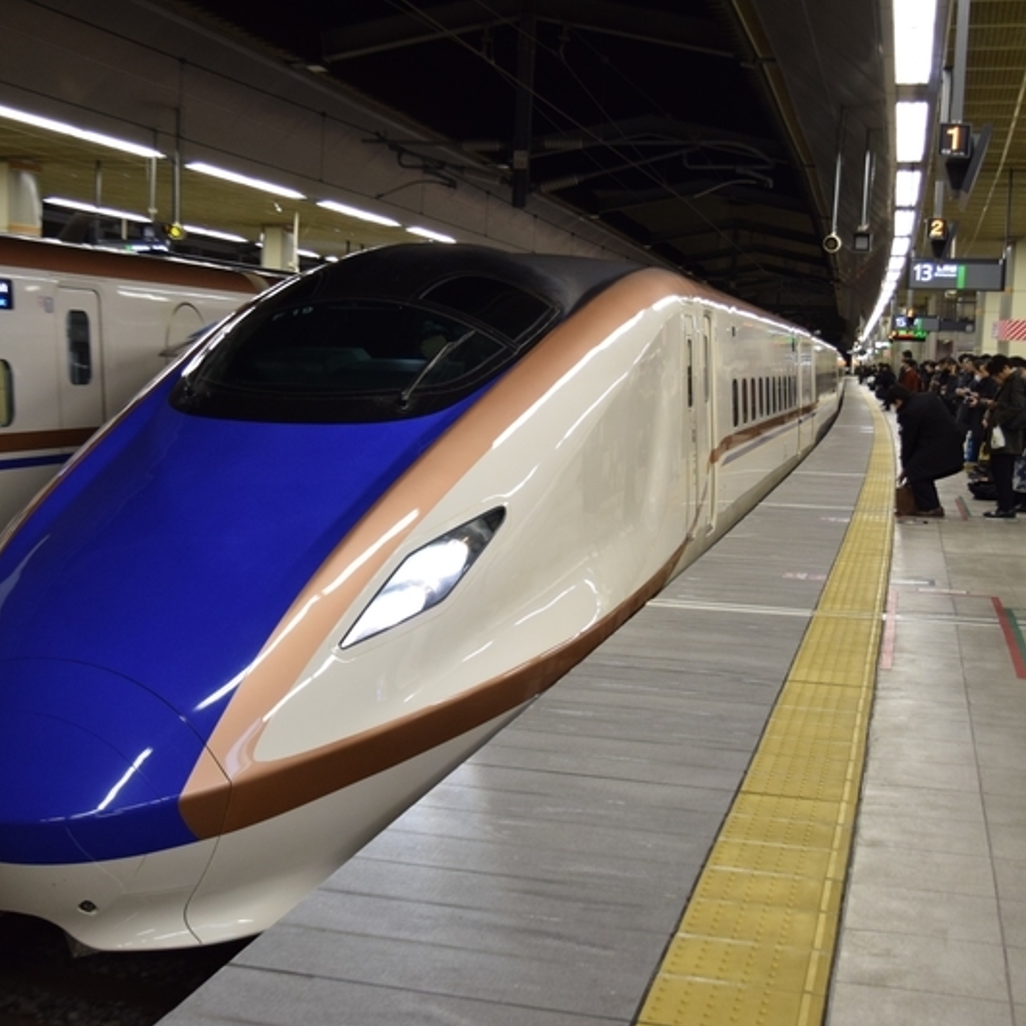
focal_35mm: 50
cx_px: 419
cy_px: 511
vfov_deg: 34.0
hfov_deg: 33.9
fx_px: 1677
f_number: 4
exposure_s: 1/80
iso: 800
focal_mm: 26
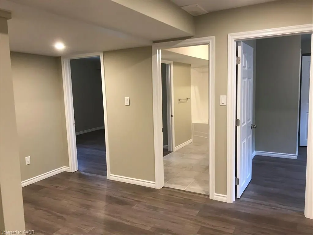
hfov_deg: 63.4
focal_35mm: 28
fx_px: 253
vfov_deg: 49.7
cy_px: 118
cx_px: 156
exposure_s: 1/20
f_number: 1.8
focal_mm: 3.99
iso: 40
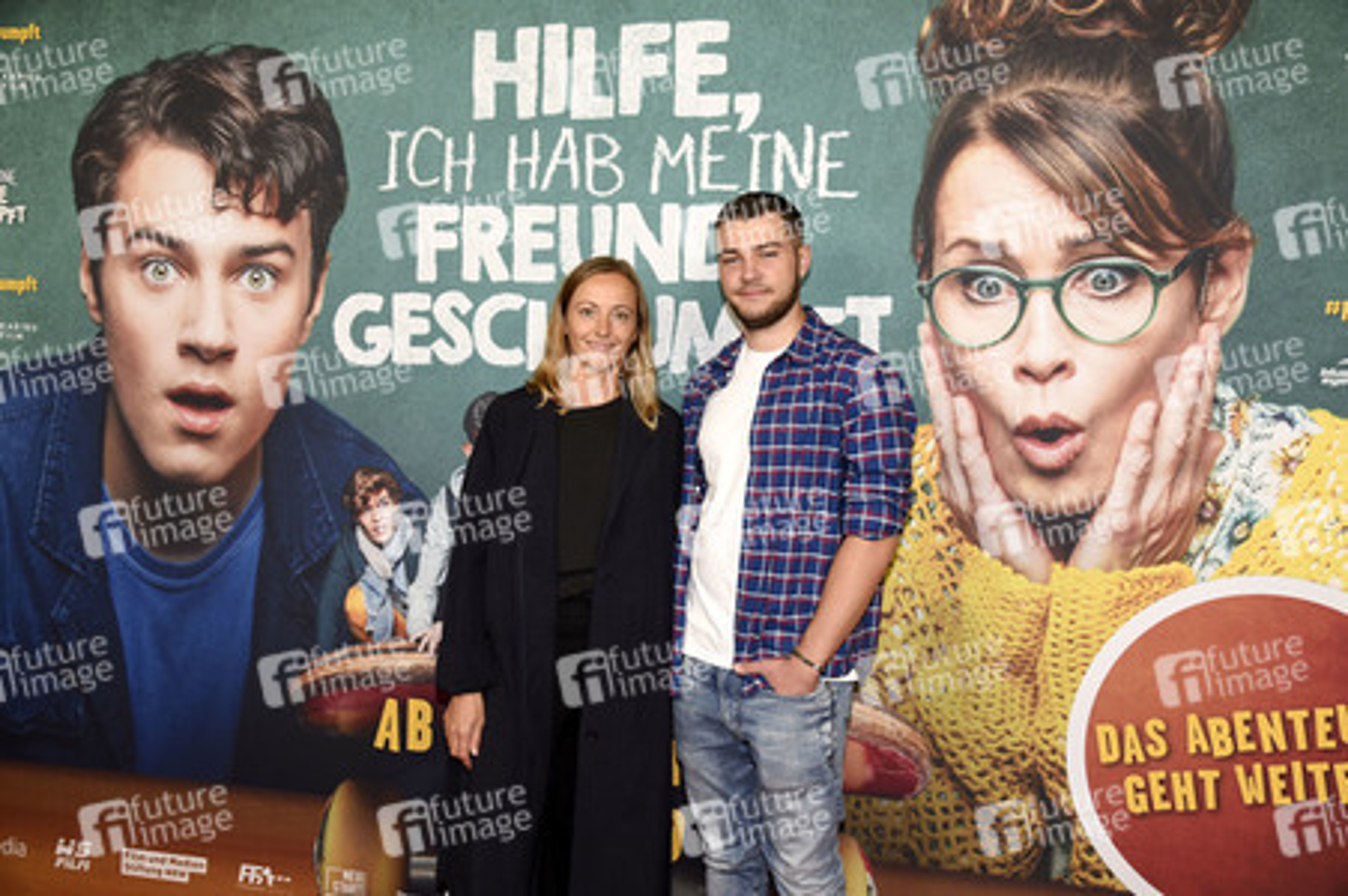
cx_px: 674
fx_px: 1160
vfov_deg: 42.3
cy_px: 448
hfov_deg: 60.3
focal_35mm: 31
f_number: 6.3
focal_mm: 31
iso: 800
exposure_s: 1/125
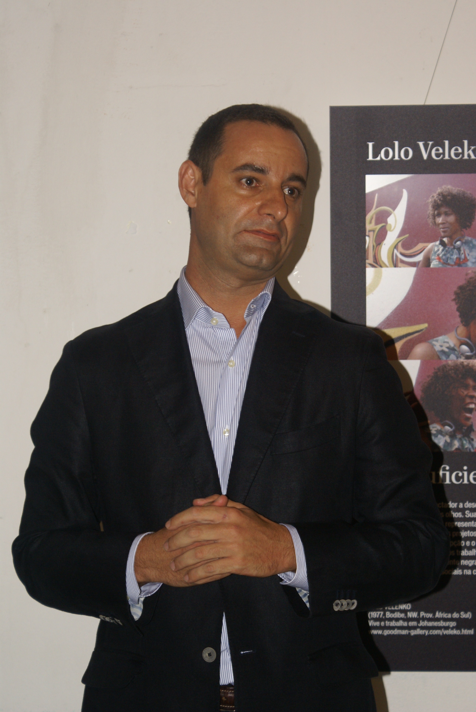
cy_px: 356
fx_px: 2076
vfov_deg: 19.4
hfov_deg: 13.1
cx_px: 238
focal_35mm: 105
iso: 400
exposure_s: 1/125
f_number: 5.6
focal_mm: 70
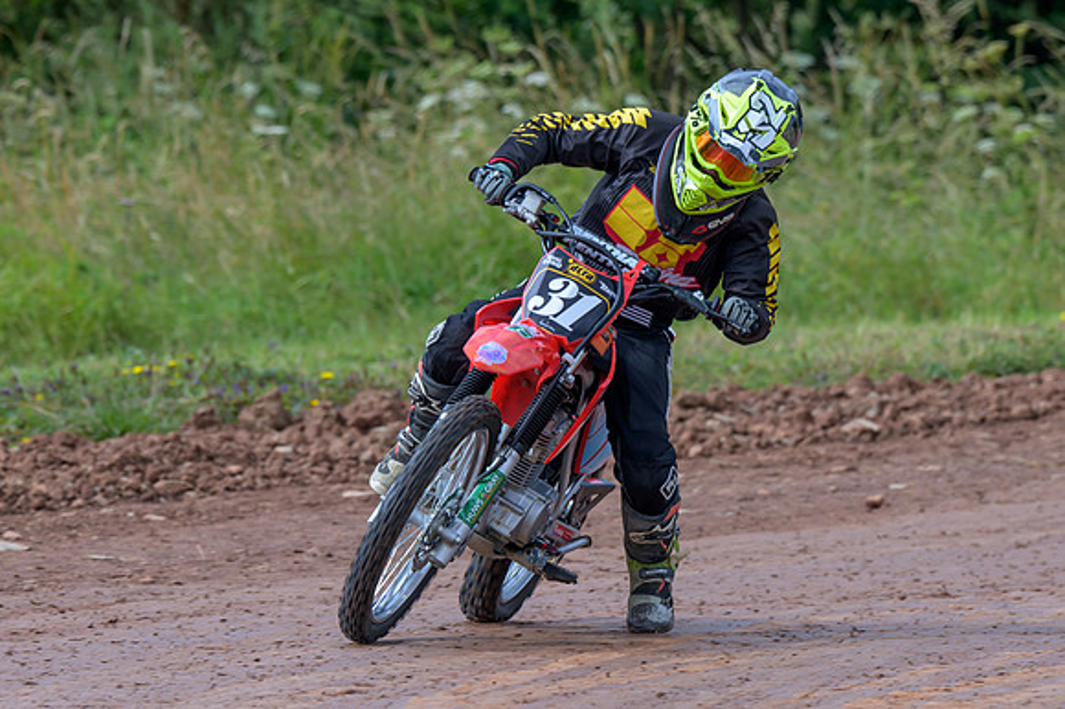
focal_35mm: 442
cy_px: 359
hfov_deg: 4.7
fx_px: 13066
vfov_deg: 3.1
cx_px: 500
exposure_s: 1/400
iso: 125
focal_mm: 200
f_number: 5
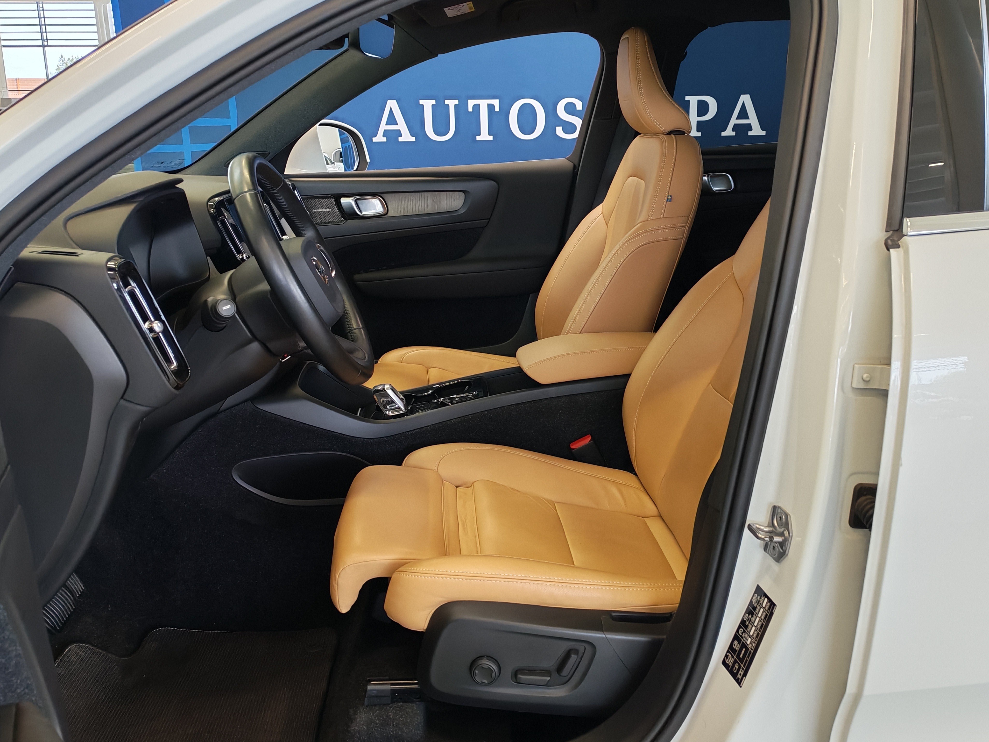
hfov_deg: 55.4
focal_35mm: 33
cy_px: 371
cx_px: 494
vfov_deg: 42.9
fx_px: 943
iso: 262
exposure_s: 1/100
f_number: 1.9
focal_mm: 6.12
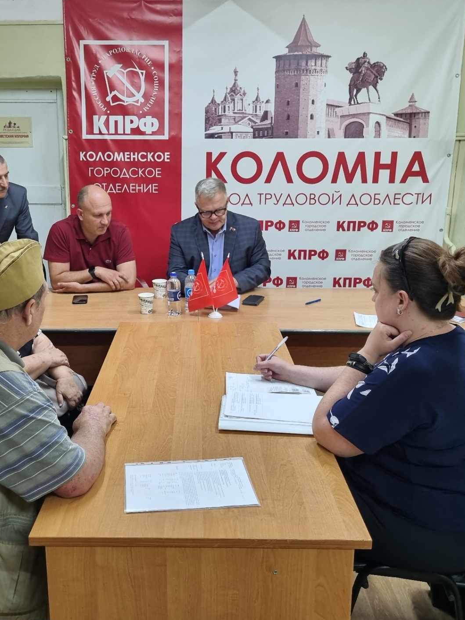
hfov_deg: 40.3
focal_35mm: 35
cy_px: 311
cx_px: 164
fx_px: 627
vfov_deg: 52.6
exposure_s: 1/100
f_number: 1.8
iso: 250
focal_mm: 5.4
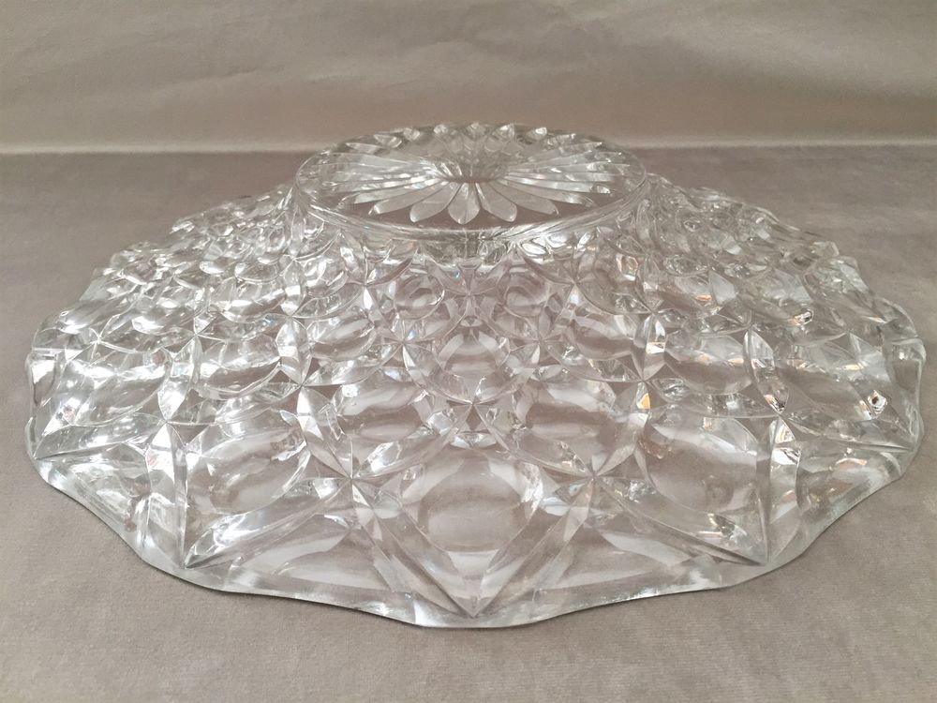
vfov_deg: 48.2
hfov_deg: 61.7
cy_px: 352
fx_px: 785
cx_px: 468
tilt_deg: -29.6
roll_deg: +0.9
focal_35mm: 29
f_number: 2.2
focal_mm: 4.15
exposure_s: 1/33
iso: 64
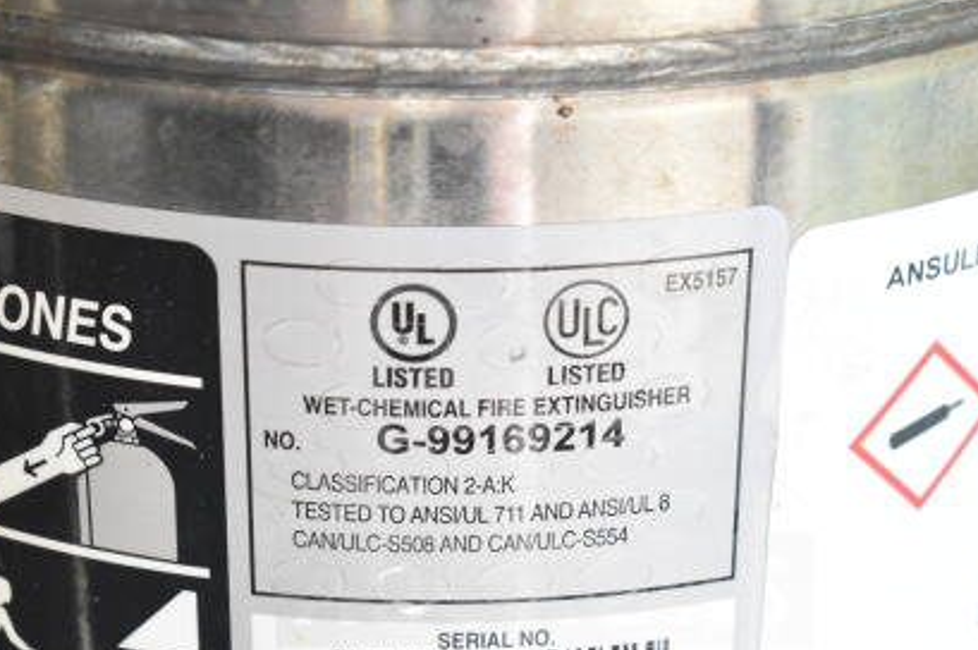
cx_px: 543
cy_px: 458
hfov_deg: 18.3
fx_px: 3040
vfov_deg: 12.2
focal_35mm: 112
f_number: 7.1
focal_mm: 50
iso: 1600
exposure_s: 1/200
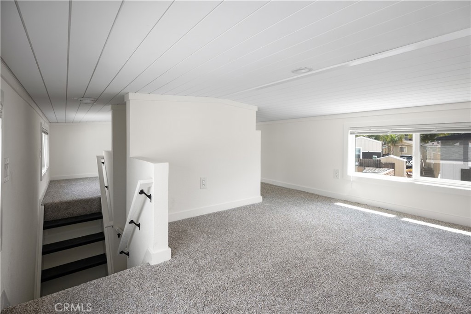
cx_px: 236
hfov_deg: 96.7
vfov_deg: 73.8
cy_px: 157
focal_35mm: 16
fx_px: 209
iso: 200
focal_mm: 16
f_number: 6.3
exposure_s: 1/30
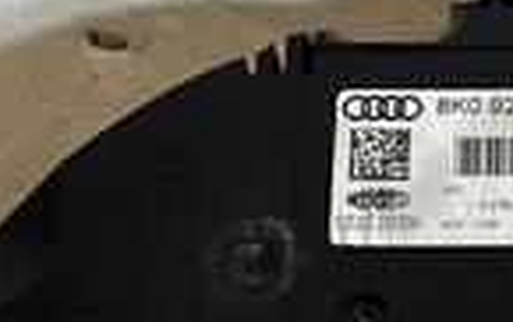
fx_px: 3135
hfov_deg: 9.0
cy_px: 414
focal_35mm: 224
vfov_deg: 5.8
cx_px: 892
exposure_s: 1/100
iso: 125
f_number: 1.78
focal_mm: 6.86
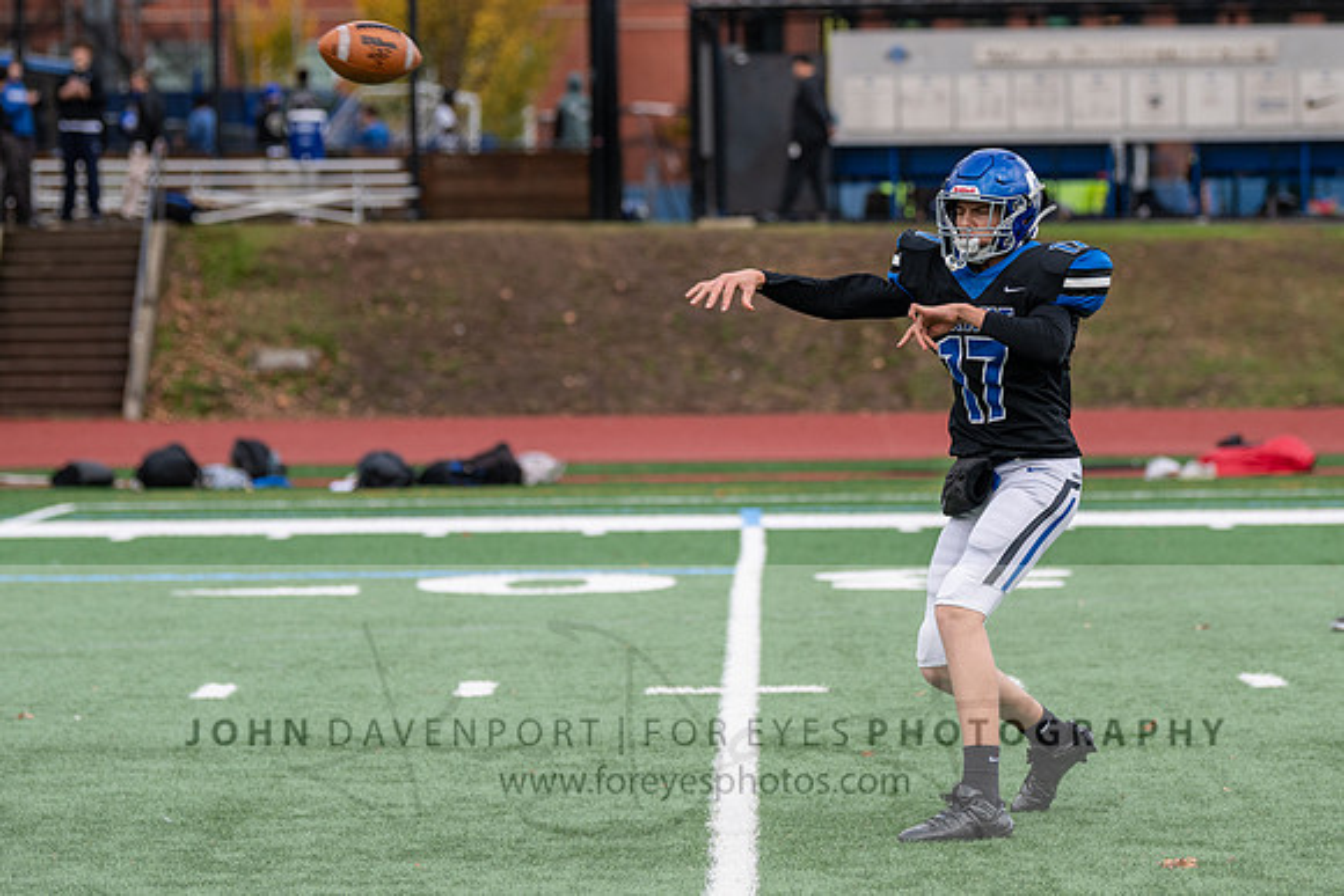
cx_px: 773
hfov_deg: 11.6
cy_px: 362
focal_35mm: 177
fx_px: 6605
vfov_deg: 7.8
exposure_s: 1/1000
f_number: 2.8
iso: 320
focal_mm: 120
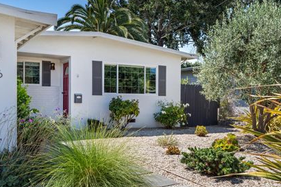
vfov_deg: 34.2
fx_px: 304
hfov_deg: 49.6
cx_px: 147
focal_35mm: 39
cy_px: 100
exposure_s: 1/125
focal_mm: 32
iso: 160
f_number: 8
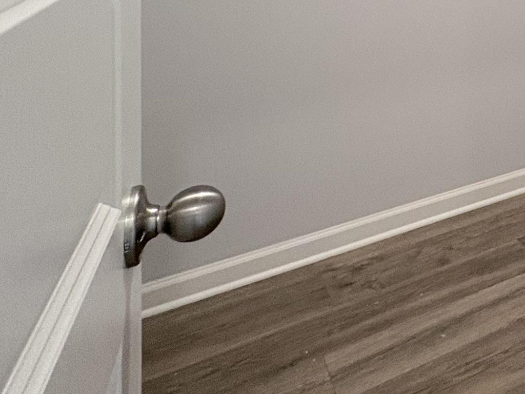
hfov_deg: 33.7
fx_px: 637
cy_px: -111
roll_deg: -0.2
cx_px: 669
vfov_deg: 28.5
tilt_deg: +0.2
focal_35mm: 42
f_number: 2.2
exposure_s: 1/60
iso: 250
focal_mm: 2.22
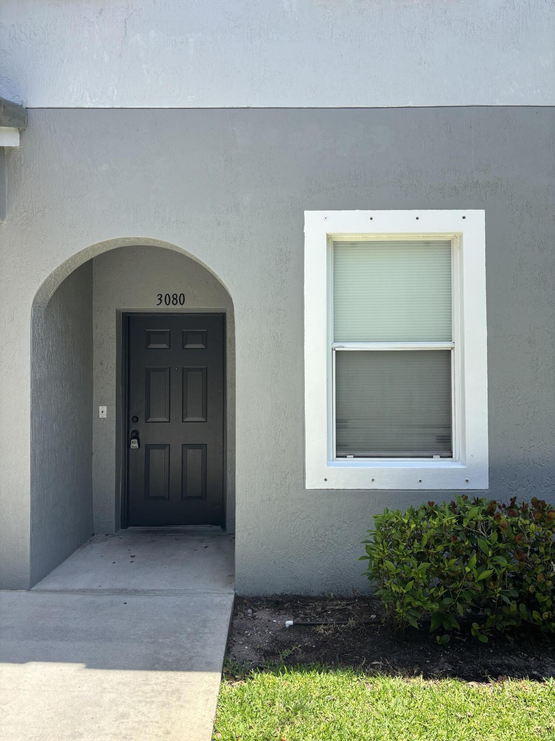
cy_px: 370
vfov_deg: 67.3
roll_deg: -0.2
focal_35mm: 26
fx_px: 556
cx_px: 278
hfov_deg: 53.1
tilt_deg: +1.0
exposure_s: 1/1164
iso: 50
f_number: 1.6
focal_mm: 5.96
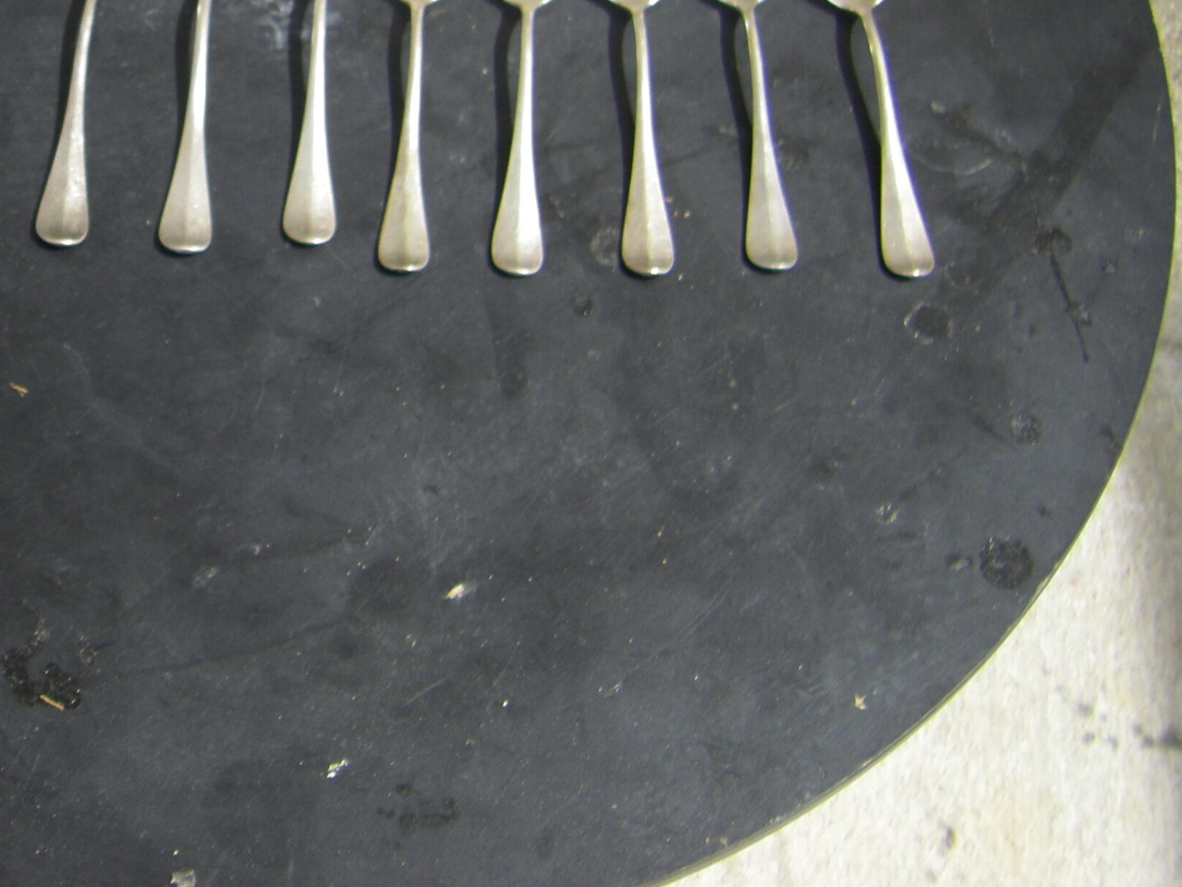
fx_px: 2595
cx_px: 142
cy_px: 99
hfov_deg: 25.0
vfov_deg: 19.1
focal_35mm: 76
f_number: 7
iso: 64
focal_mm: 6.3
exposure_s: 1/160
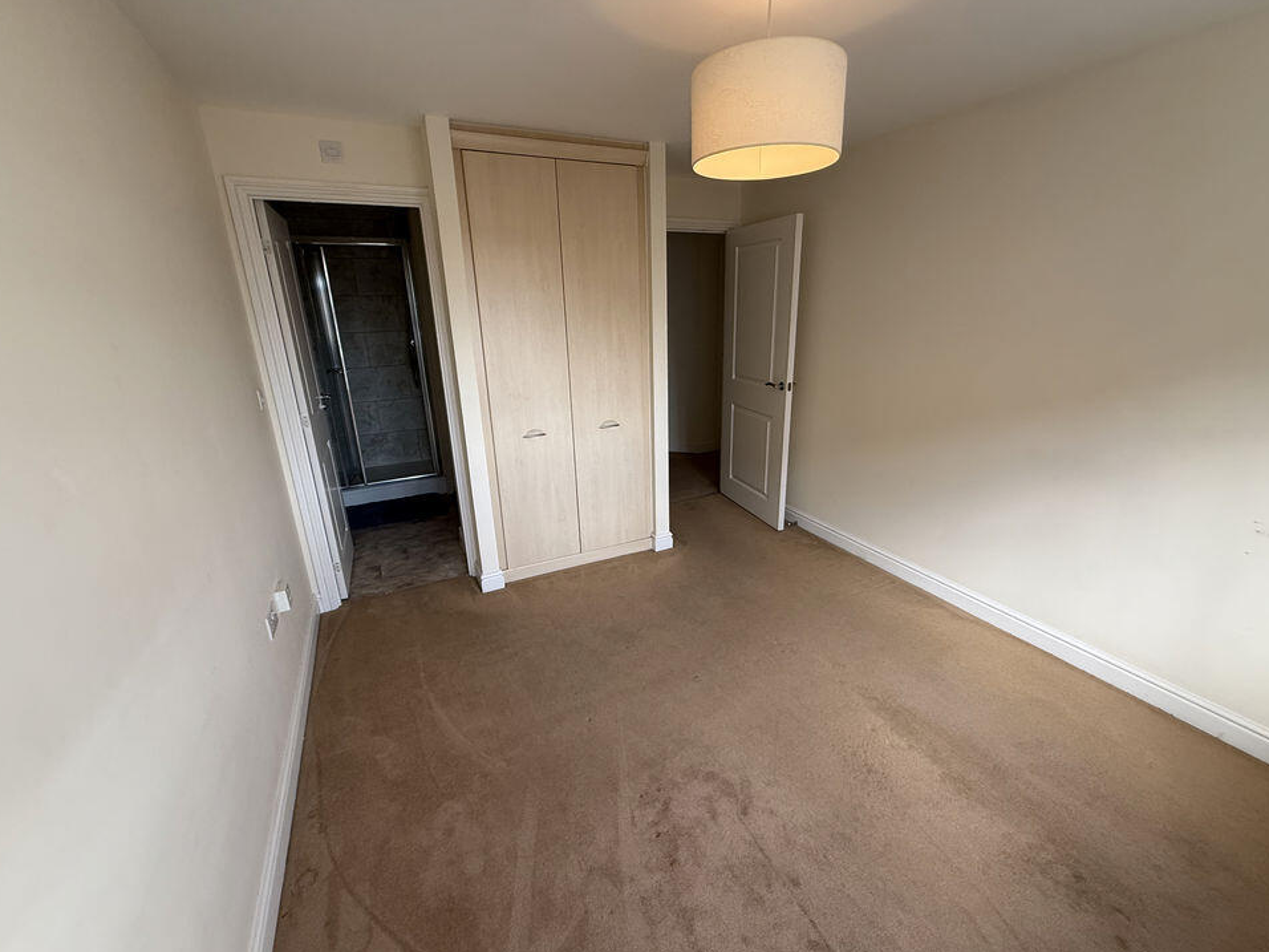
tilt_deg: -16.2
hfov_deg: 98.2
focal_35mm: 15
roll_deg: +0.8
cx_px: 649
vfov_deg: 81.7
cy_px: 470
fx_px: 550
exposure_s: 1/99
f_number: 2.2
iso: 160
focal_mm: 2.22
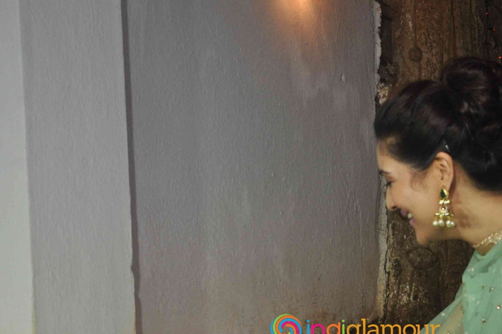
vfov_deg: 20.7
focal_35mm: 65
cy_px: 253
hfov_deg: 30.7
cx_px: 355
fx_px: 903
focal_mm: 25
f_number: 9
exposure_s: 1/60
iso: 800
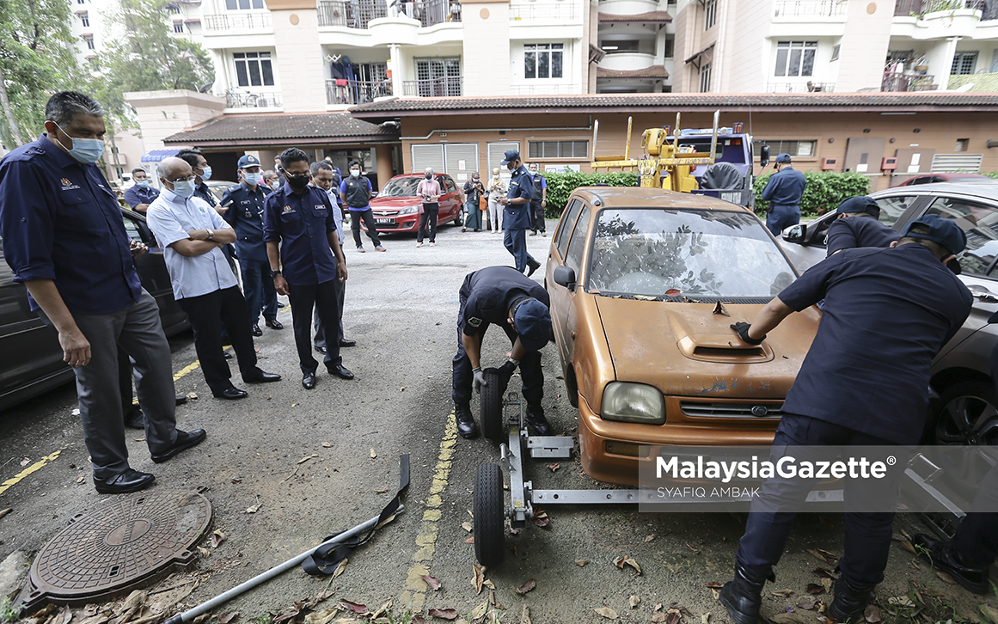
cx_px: 496
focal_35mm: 20
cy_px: 311
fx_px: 544
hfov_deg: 85.1
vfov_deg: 59.7
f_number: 4
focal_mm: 19
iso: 400
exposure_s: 1/400
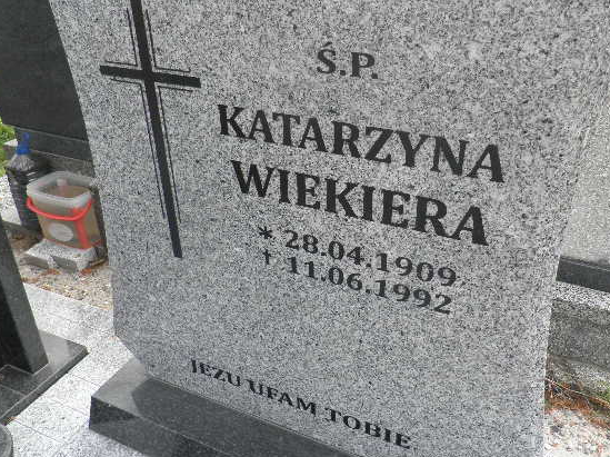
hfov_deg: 63.3
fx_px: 493
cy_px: 195
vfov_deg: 49.5
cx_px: 340
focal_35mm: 28
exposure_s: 1/160
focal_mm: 4.3
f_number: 3.3
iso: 64
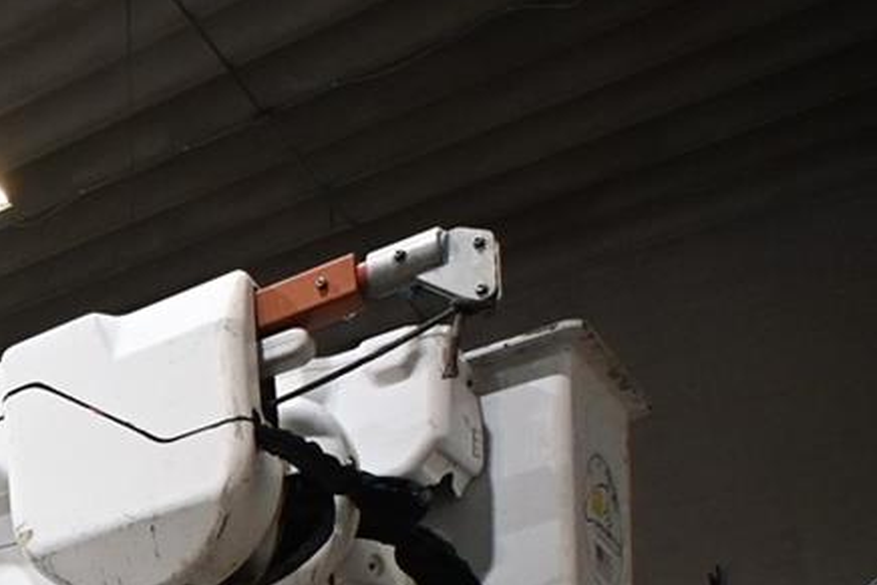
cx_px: -716
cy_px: 1049
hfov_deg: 20.7
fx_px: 1608
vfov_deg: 17.0
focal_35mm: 66
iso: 1250
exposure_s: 1/125
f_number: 3.5
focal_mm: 12
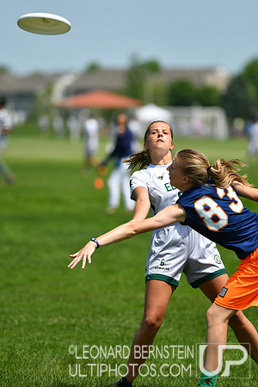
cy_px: 194
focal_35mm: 450
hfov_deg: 3.1
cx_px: 129
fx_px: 4837
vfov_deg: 4.6
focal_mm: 300
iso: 220
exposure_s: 1/3200
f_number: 4
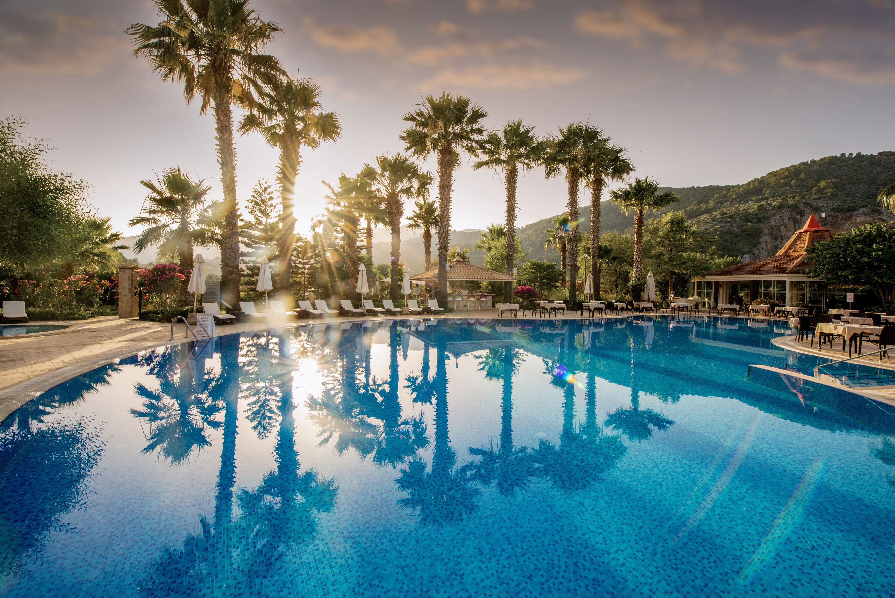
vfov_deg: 81.2
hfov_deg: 104.2
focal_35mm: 14
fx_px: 348
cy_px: 299
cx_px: 448
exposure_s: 1/400
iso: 1250
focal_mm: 14
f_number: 13
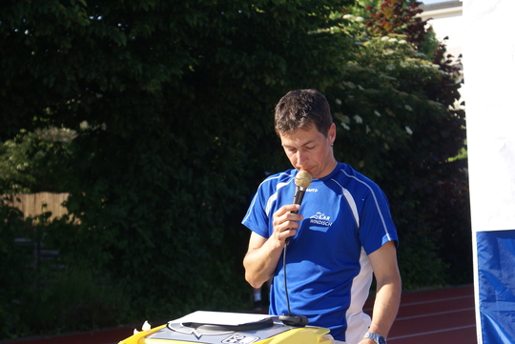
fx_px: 1503
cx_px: 258
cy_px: 172
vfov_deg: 13.1
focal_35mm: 105
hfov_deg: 19.4
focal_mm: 70
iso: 125
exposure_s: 1/250
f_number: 5.6
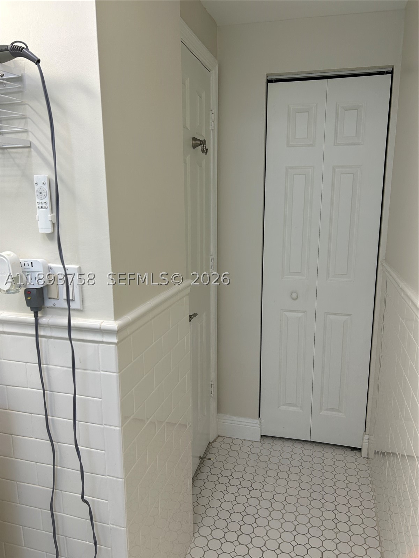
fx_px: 420
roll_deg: +0.3
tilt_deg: -12.1
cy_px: 279
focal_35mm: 26
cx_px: 210
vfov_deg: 67.3
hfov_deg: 53.1
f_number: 1.5
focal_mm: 5.7
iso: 80
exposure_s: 1/120
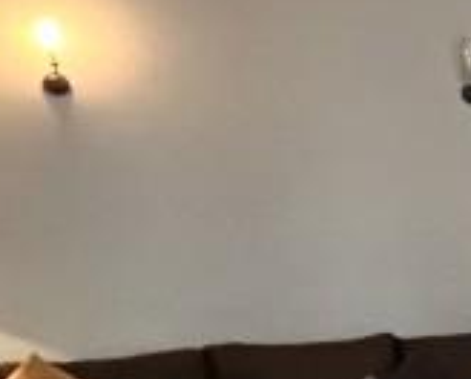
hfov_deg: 18.4
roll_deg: +2.2
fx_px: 1104
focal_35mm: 79
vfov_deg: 18.3
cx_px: 870
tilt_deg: -13.1
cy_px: 471
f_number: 1.8
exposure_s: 1/50
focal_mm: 1.57
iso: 1000
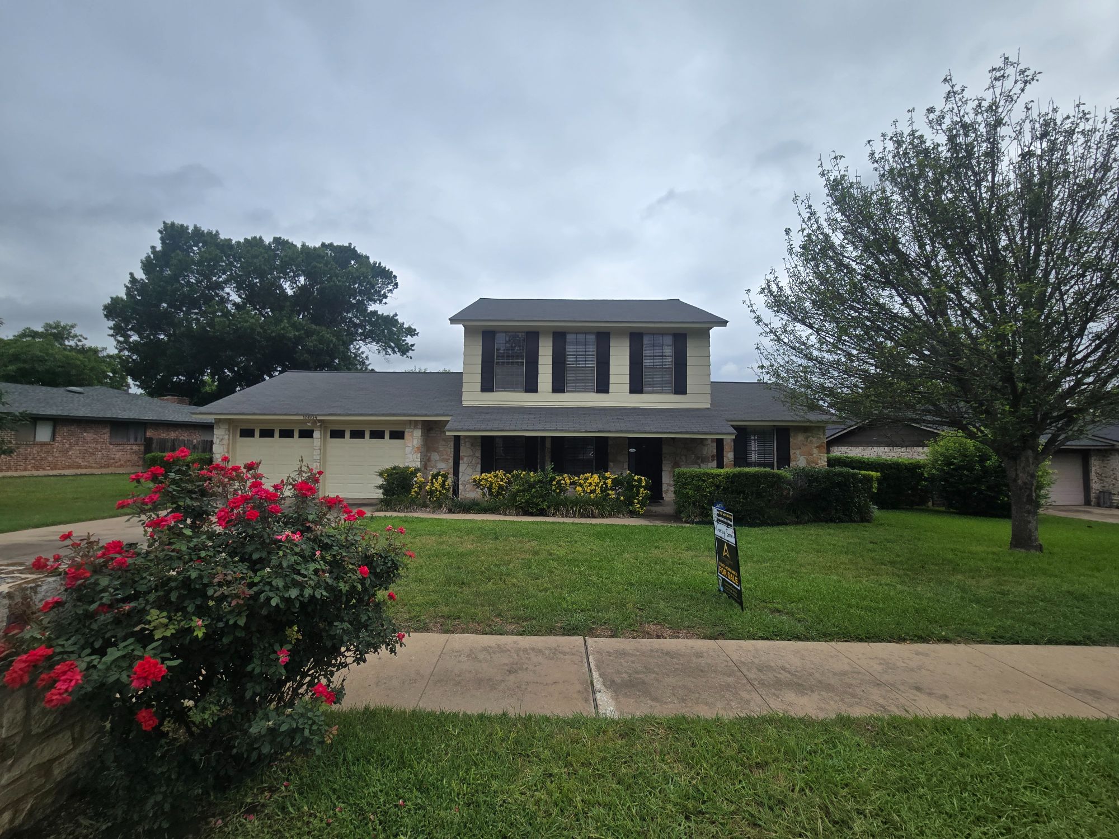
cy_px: 420
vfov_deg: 89.9
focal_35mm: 13
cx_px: 560
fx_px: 420
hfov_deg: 106.2
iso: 50
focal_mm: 2.2
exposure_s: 1/2593
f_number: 2.2
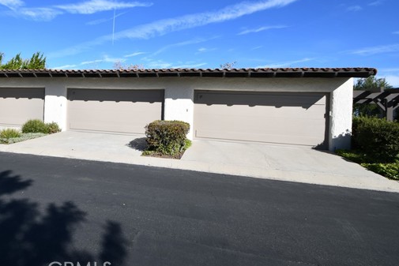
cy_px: 112
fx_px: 211
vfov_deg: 64.2
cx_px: 158
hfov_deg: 85.7
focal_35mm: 19
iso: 100
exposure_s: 1/320
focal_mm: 10
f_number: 9
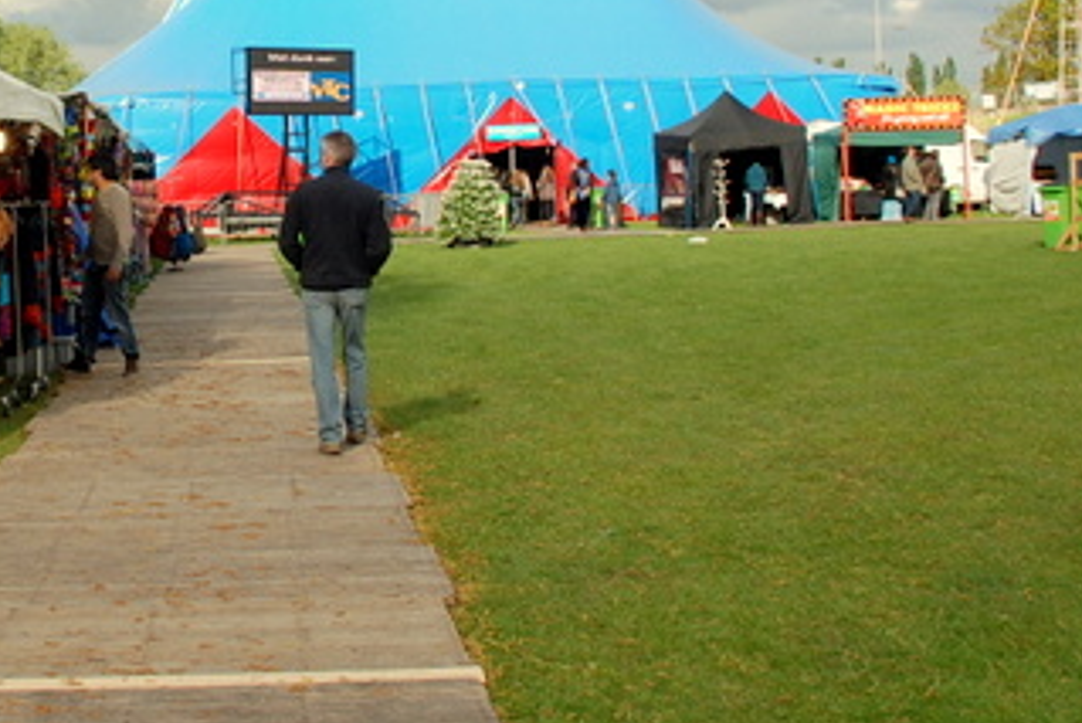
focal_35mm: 61
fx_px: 1834
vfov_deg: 22.0
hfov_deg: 31.8
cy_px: 143
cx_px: 183
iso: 320
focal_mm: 18
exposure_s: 1/320
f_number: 9
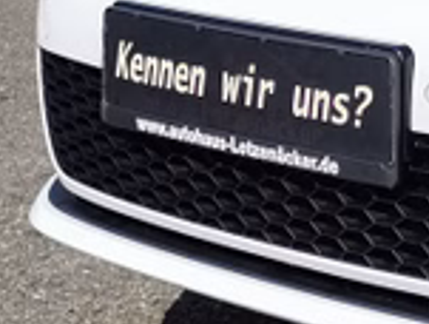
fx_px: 2099
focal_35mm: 169
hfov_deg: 10.3
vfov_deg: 8.7
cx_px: 983
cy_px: -131
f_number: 1.8
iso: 50
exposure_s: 1/4049
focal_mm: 5.58
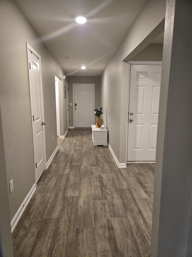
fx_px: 170
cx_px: 96
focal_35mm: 23
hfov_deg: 58.9
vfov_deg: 73.9
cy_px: 128
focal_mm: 5.4
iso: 500
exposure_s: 1/120
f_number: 1.8
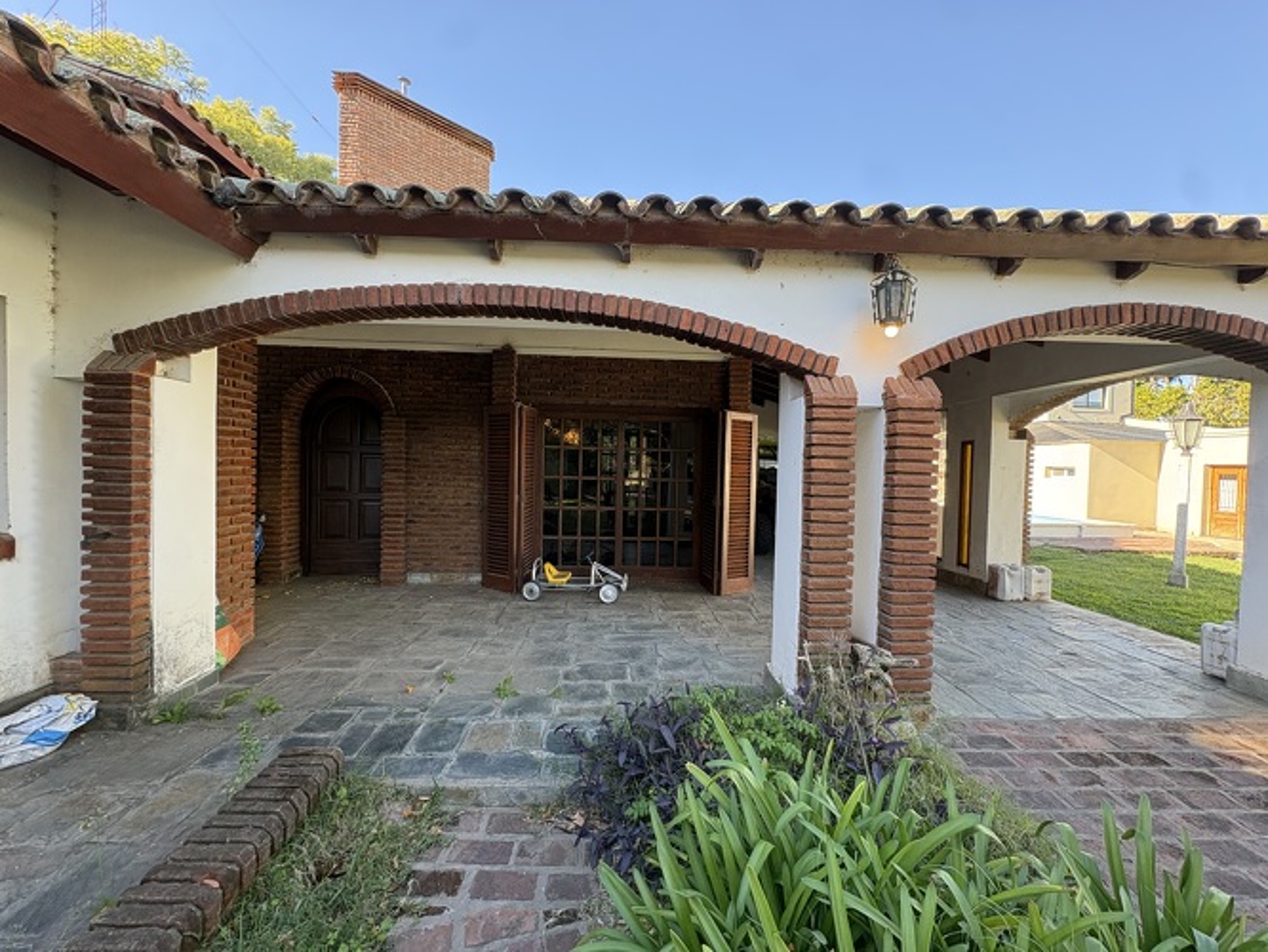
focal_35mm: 14
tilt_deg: -0.4
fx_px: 513
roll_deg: -0.8
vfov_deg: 85.7
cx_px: 634
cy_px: 476
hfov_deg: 102.0
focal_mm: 2.22
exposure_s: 1/99
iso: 100
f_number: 2.2
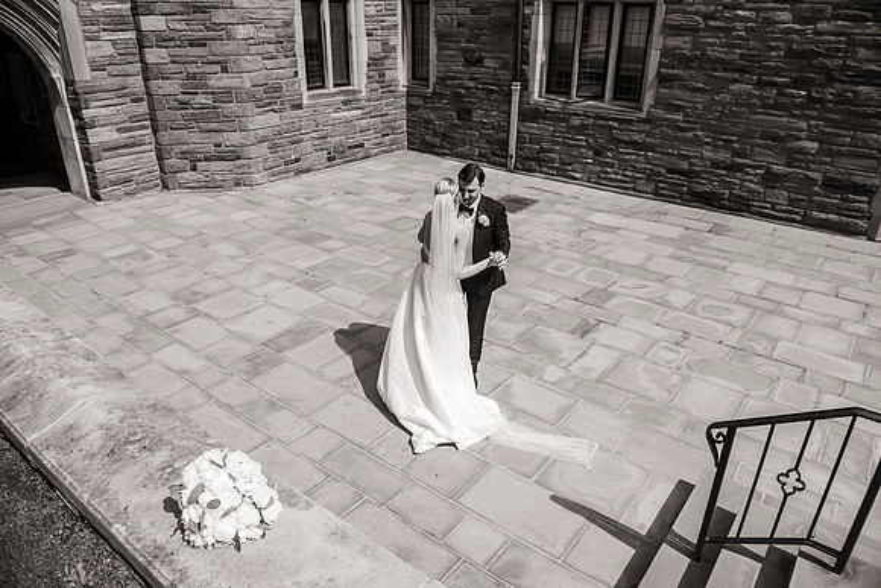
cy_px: 294
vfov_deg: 53.2
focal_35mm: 24
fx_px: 587
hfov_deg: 73.7
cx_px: 440
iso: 400
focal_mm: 24
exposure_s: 1/4000
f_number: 4
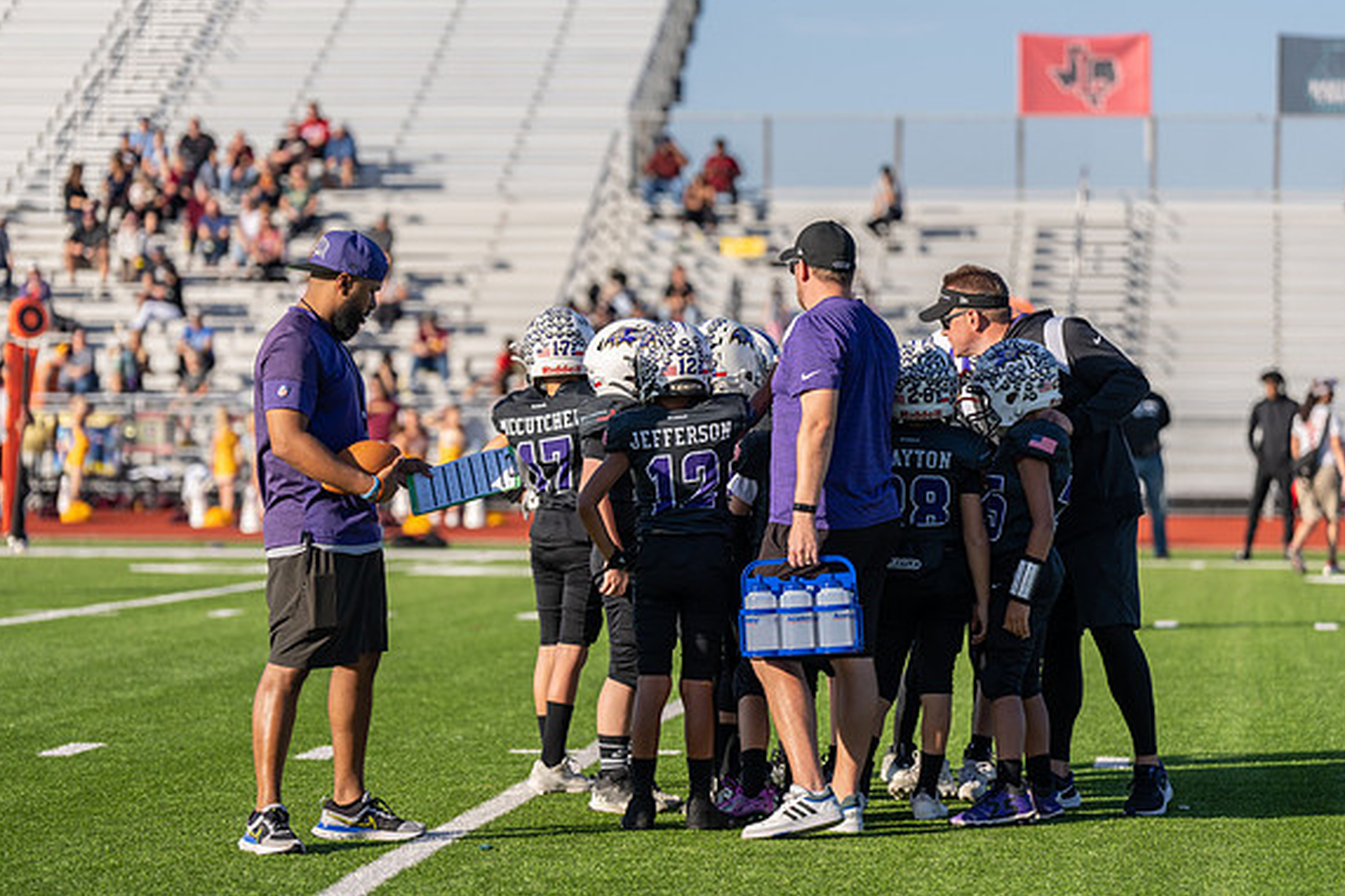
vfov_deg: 9.6
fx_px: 5341
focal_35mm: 143
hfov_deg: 14.4
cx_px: 694
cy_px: 433
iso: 100
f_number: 2.8
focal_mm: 130
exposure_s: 1/1600
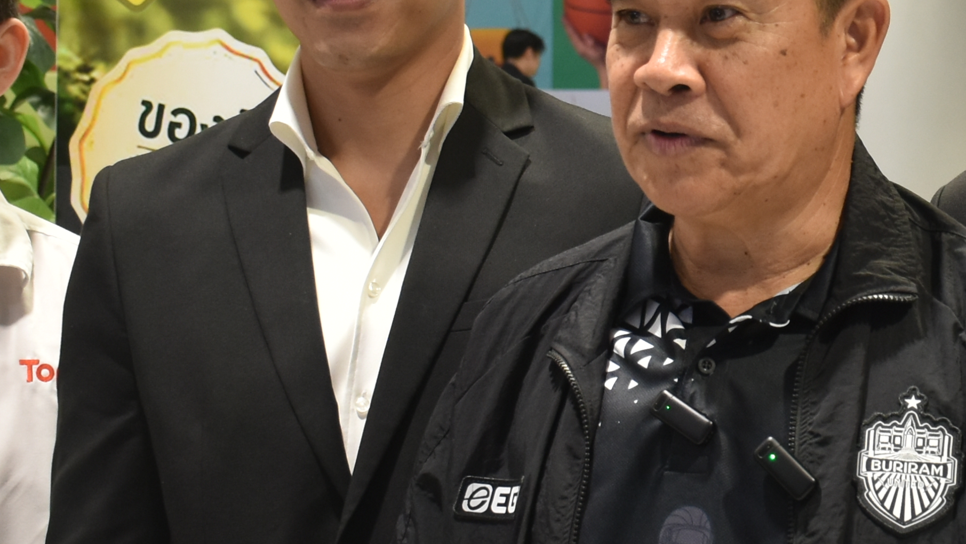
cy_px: 111
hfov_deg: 17.3
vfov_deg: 10.1
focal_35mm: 120
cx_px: 1055
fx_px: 3067
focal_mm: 23
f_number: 4.5
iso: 400
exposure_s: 1/80
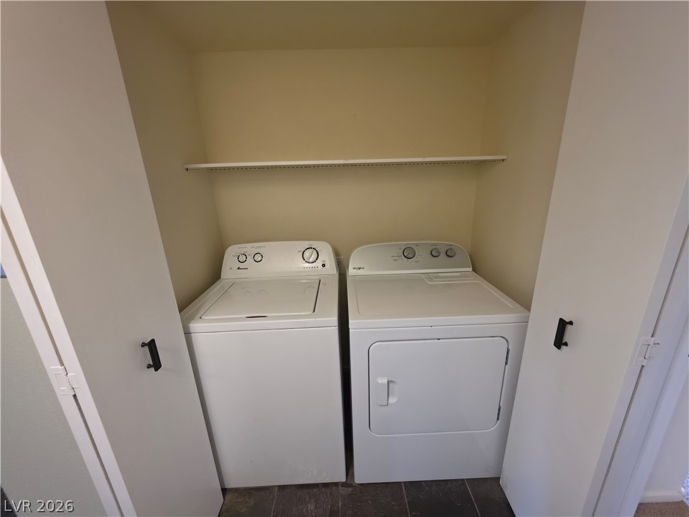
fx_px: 259
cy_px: 258
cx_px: 344
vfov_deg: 89.9
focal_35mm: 13
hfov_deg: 106.2
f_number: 1.9
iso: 125
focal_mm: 2.2
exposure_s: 1/30
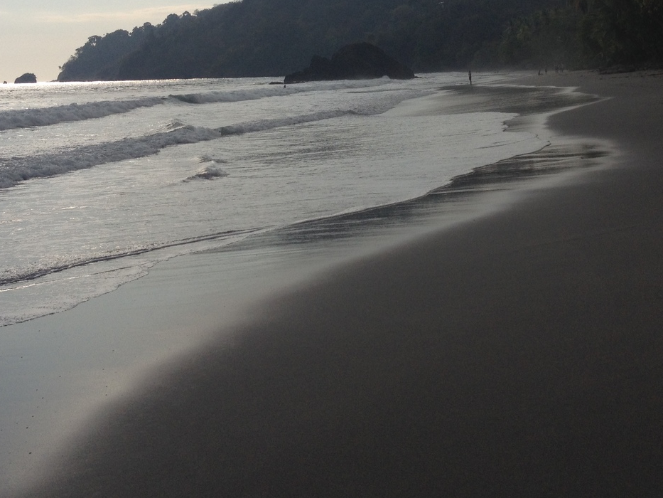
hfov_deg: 32.0
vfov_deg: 24.0
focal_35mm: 60
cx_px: 426
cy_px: 85
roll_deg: +2.2
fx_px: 1149
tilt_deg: -3.3
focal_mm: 4.28
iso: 50
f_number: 2.4
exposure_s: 1/6135
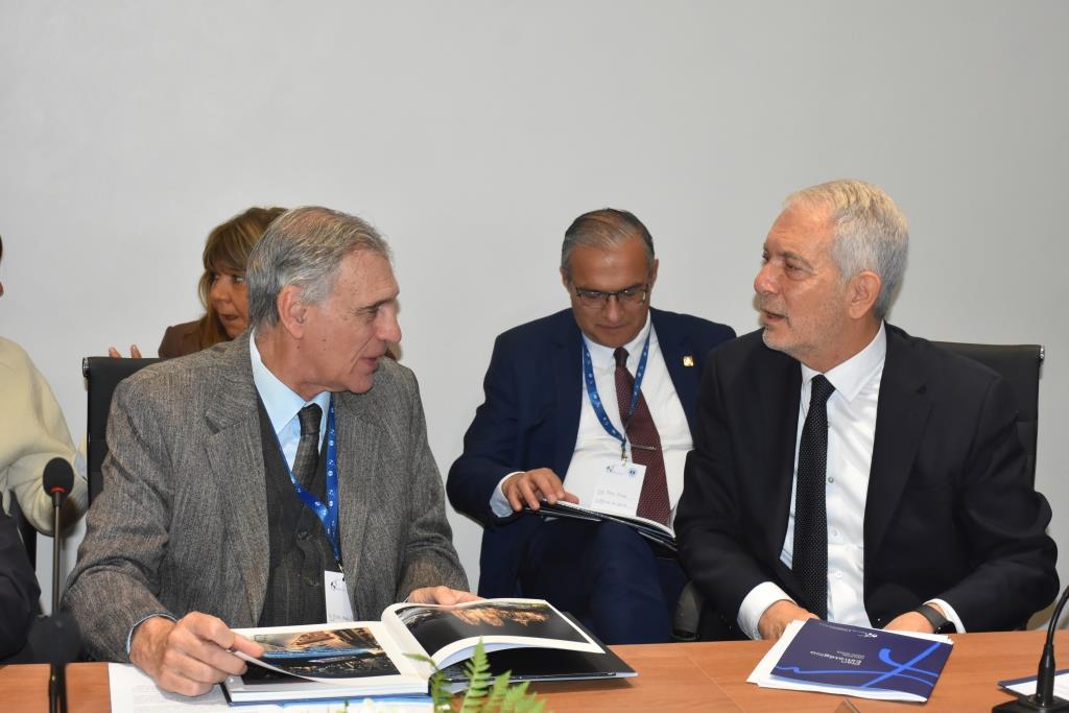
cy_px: 356
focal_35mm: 63
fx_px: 1871
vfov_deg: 21.6
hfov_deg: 31.9
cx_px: 534
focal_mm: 42
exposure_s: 1/125
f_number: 5.6
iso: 1600
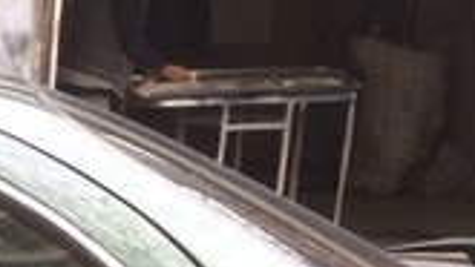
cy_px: 616
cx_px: -351
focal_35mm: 126
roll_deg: +1.0
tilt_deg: -20.1
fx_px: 1588
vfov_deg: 8.8
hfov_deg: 15.0
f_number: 2.2
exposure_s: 1/100
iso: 32
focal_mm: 4.15
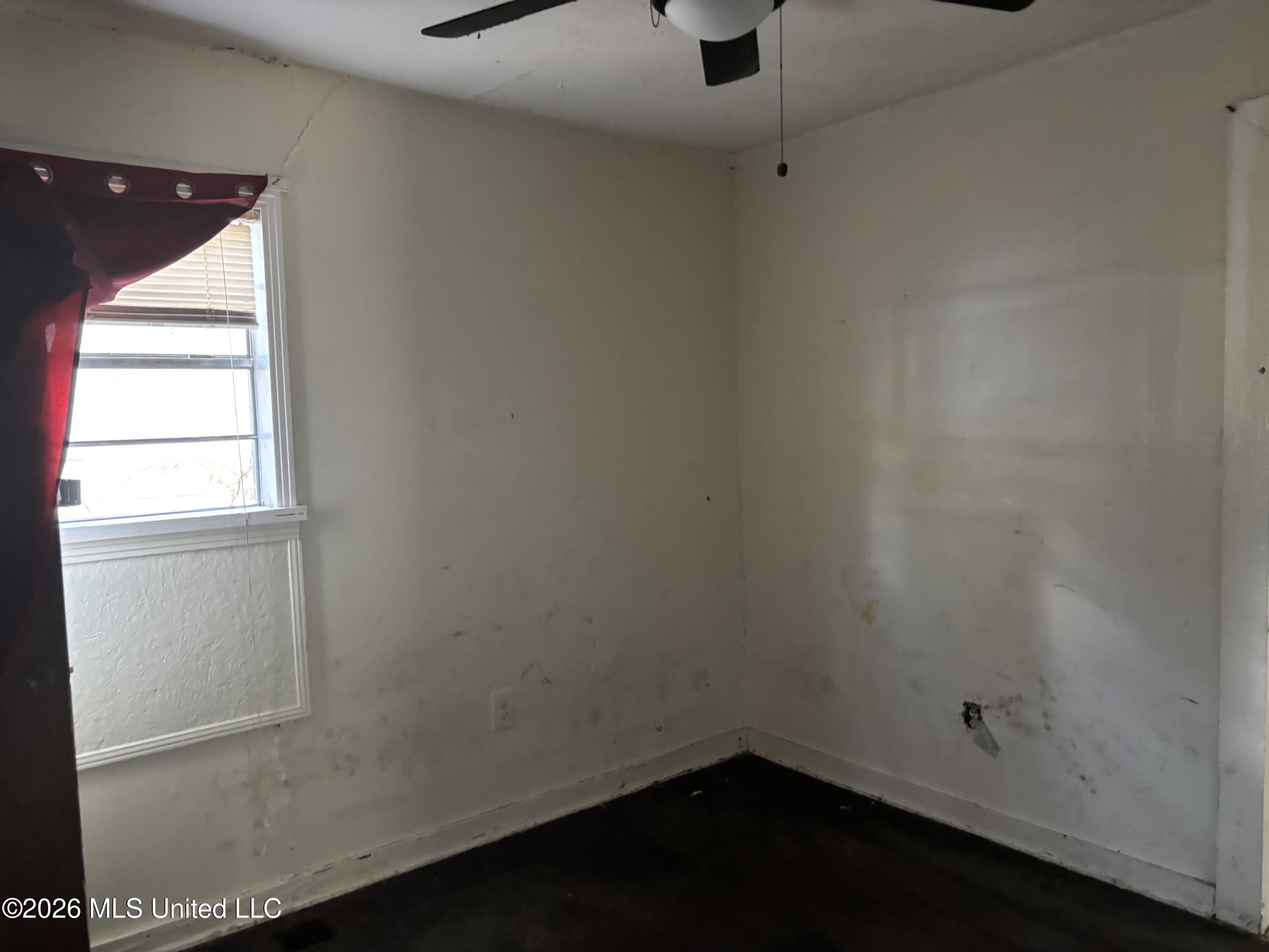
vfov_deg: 53.1
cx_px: 634
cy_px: 476
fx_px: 953
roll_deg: +0.9
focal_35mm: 26
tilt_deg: -4.9
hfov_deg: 67.3
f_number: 1.6
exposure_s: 1/39
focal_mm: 5.96
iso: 640
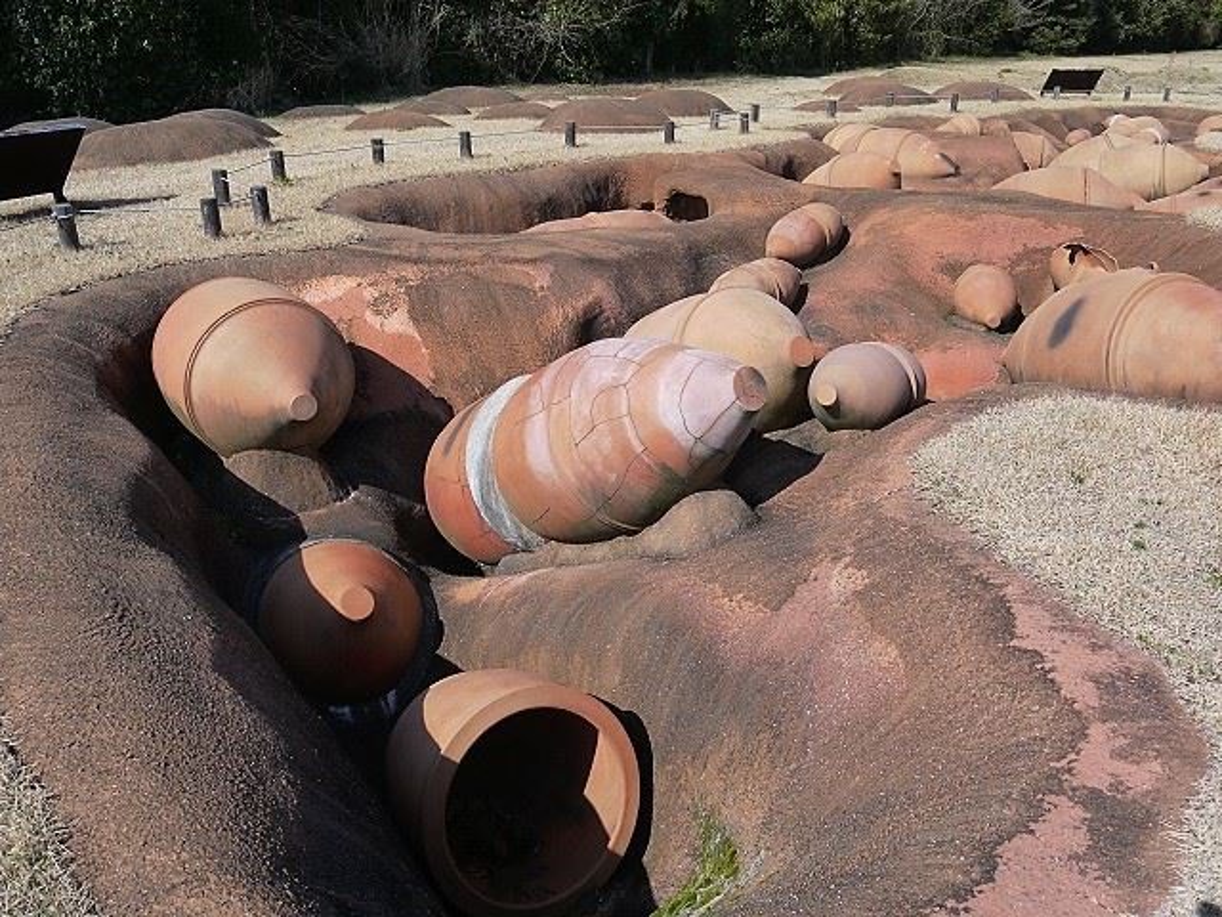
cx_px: 611
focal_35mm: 28
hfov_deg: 63.4
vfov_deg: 49.7
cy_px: 458
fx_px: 988
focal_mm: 14
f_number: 8
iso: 160
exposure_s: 1/640
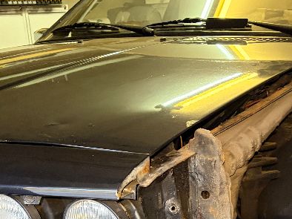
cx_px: 193
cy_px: 238
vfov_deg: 21.2
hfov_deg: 29.2
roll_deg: +2.2
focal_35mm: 66
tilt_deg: -22.1
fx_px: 556
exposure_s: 1/50
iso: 400
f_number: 1.6
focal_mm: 5.96
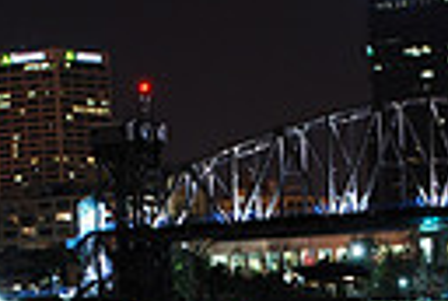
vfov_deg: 5.7
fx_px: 2959
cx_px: 234
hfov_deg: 8.7
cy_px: 500
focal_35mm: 237
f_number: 4.5
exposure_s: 3
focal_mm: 35
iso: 200
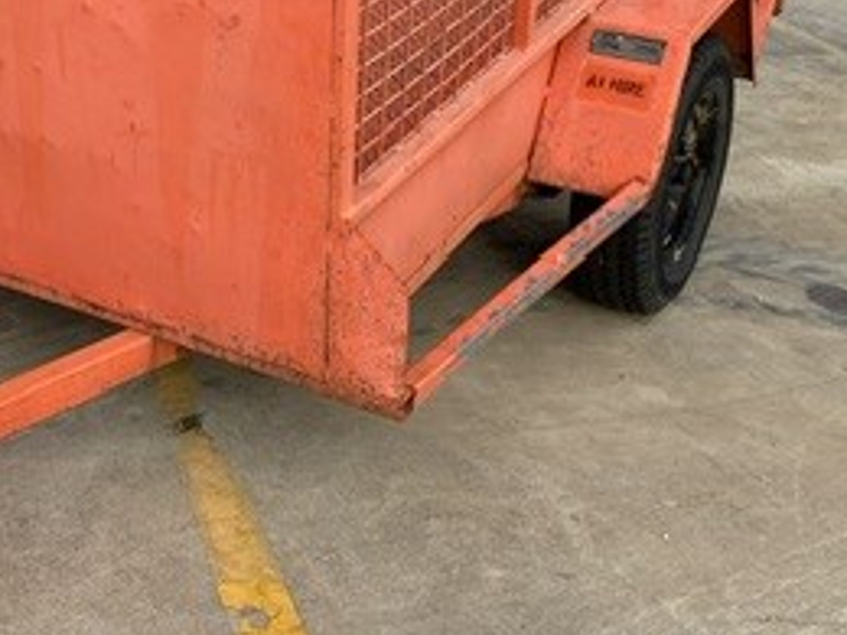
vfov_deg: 22.6
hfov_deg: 29.3
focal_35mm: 64
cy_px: 127
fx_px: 1566
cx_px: 124
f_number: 1.8
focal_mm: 4.25
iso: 32
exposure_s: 1/1629
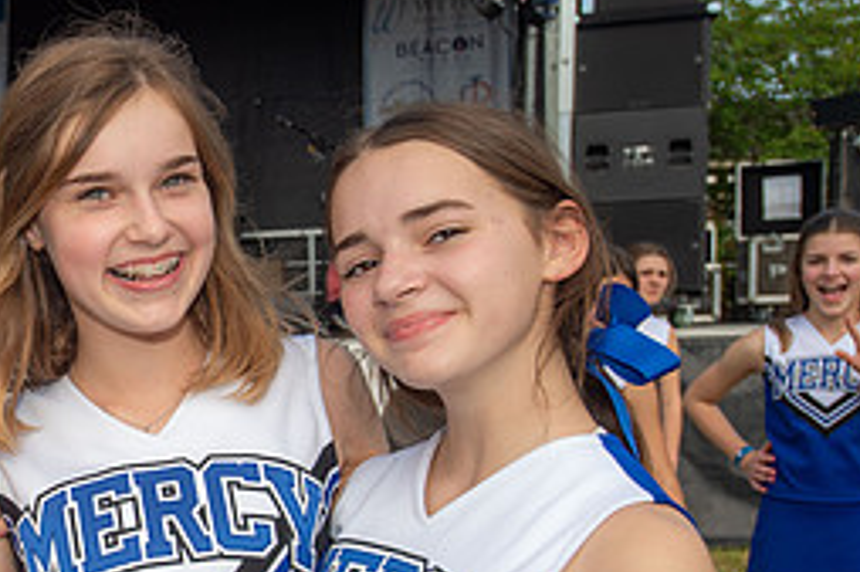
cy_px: 464
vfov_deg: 20.9
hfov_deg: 29.1
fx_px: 1528
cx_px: -30
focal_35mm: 64
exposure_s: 1/200
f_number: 6.3
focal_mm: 28
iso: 100
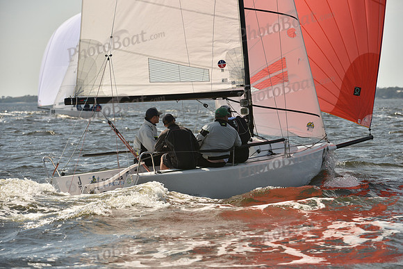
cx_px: 202
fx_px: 2239
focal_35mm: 200
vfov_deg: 6.9
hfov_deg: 10.3
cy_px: 134
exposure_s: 1/1250
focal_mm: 200
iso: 250
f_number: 7.1
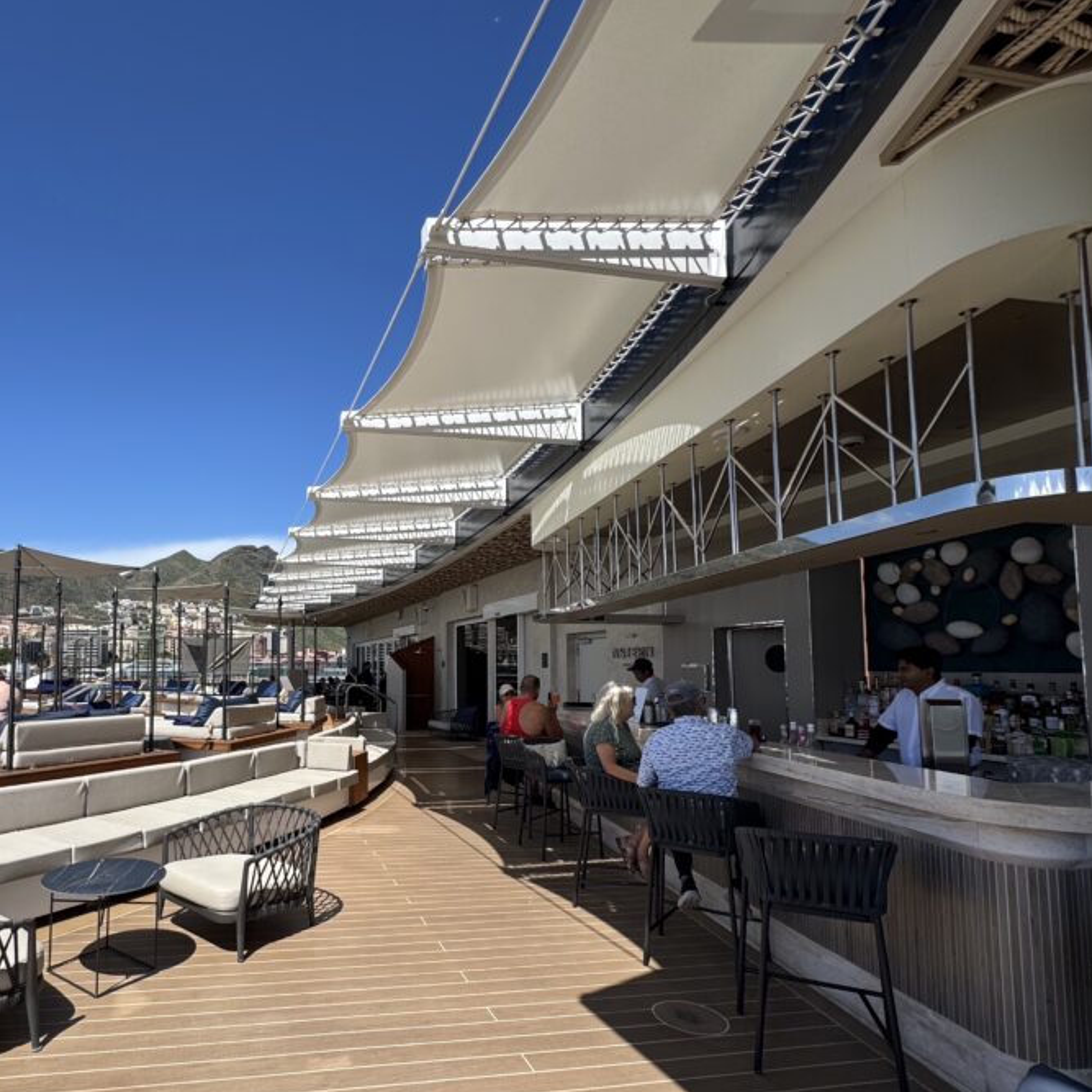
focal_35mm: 19
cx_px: 327
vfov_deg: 77.2
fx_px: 678
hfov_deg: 74.2
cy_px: 625
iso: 50
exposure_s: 1/2342
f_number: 2.2
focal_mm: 2.22
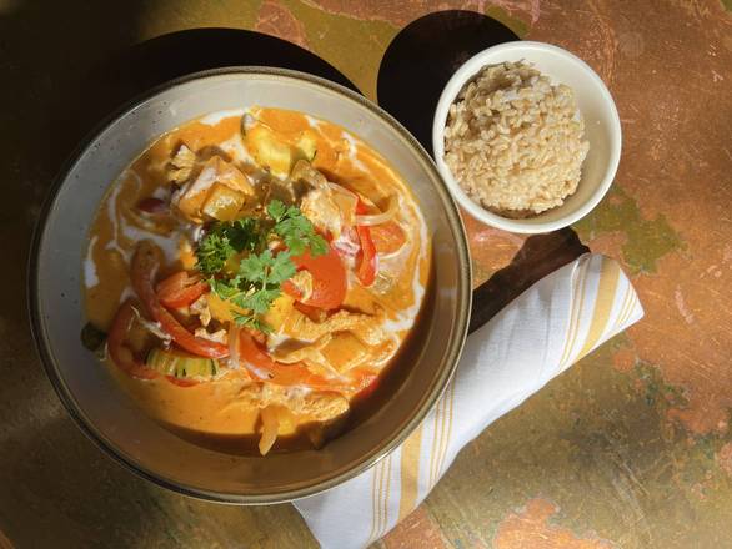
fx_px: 550
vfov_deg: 53.1
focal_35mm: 26
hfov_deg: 67.3
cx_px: 366
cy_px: 274
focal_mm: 5.7
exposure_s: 1/2252
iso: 50
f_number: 1.5
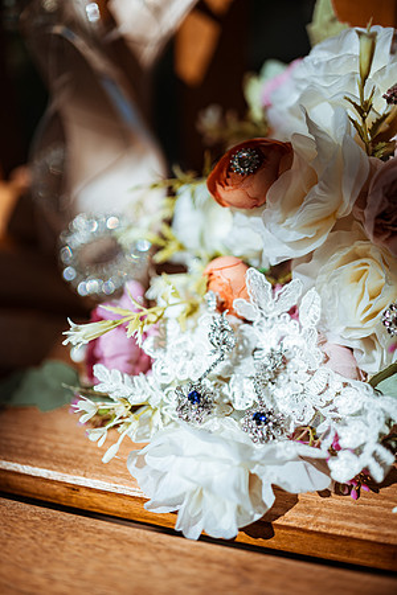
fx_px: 579
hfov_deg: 37.9
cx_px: 198
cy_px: 298
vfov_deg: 54.4
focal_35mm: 35
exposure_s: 1/8000
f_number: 1.8
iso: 200
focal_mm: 35
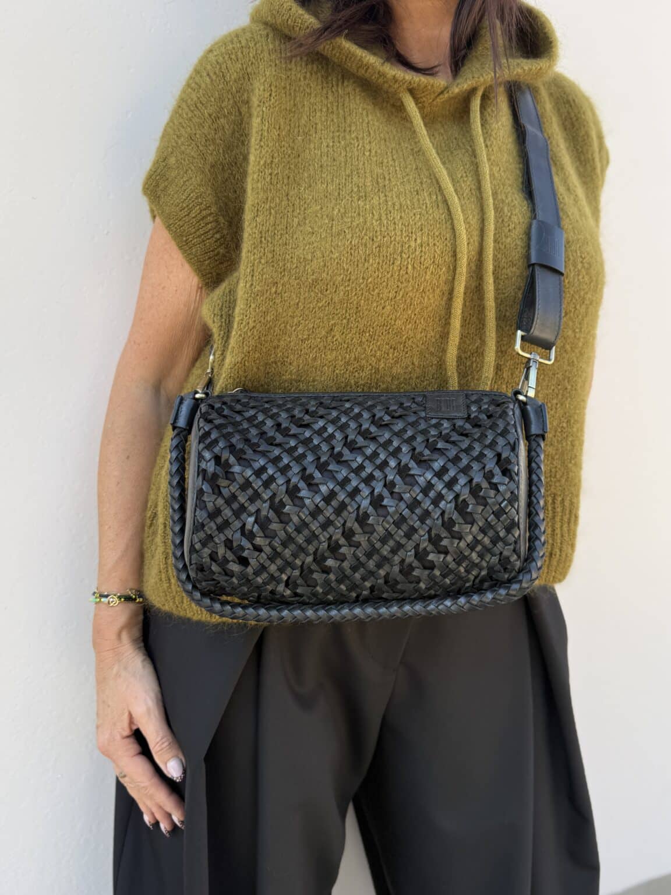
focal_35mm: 24
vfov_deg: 71.6
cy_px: 448
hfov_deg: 56.8
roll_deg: -0.6
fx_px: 620
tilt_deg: -5.3
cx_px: 336
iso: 80
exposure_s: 1/514
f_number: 1.78
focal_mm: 6.76
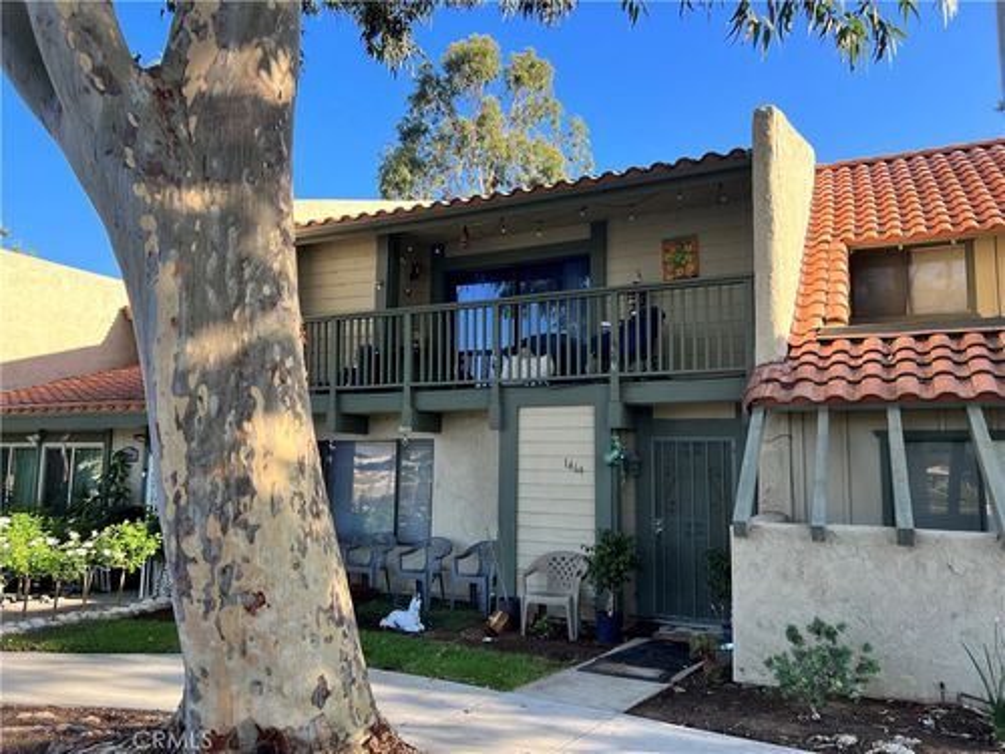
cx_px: 502
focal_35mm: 26
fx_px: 755
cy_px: 377
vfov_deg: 53.1
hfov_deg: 67.3
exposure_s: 1/723
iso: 50
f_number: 1.5
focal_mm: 5.7
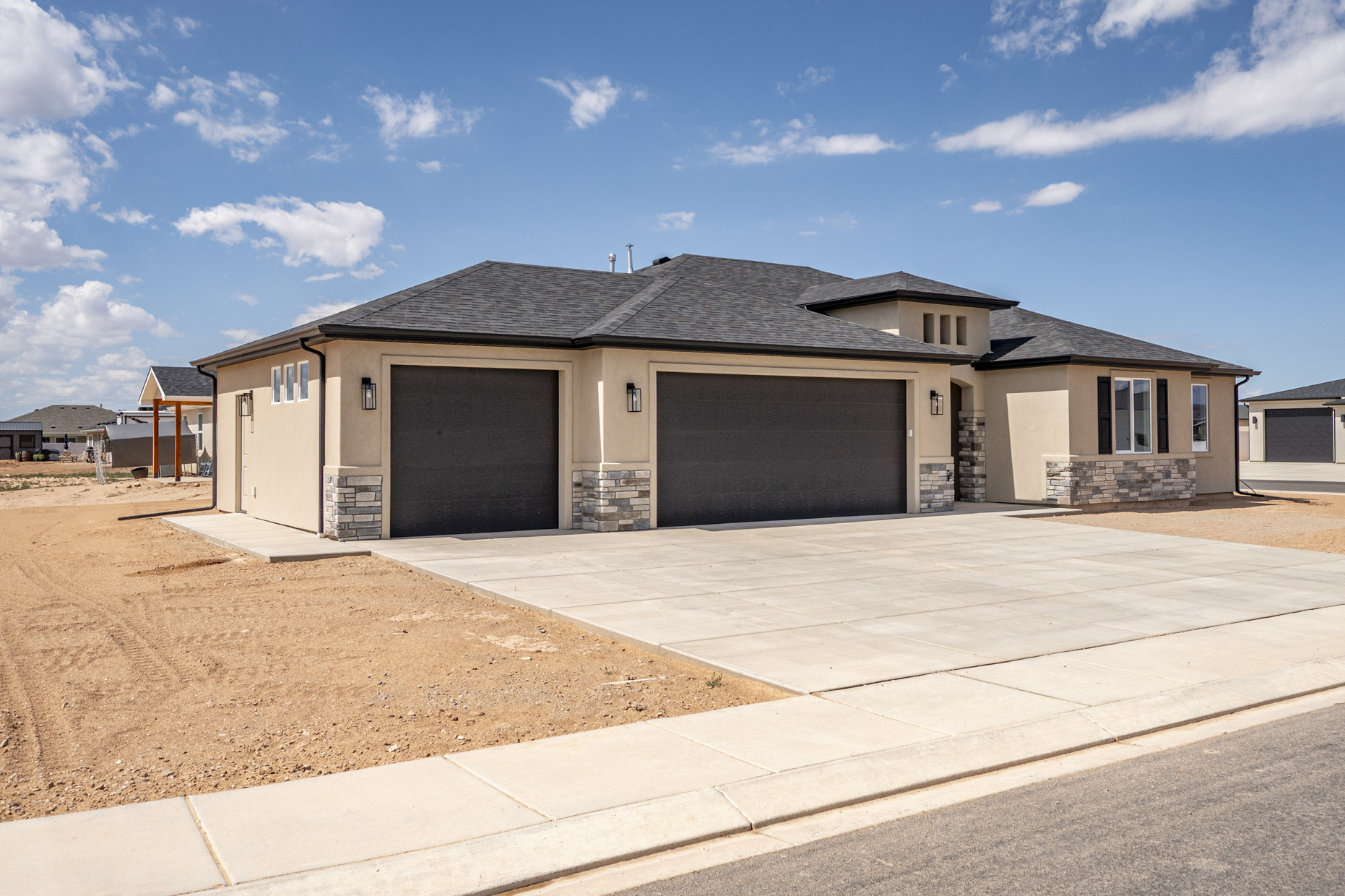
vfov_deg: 44.9
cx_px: 719
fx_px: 1083
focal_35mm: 29
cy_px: 417
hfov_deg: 63.6
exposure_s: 1/2000
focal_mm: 27
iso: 400
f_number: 9
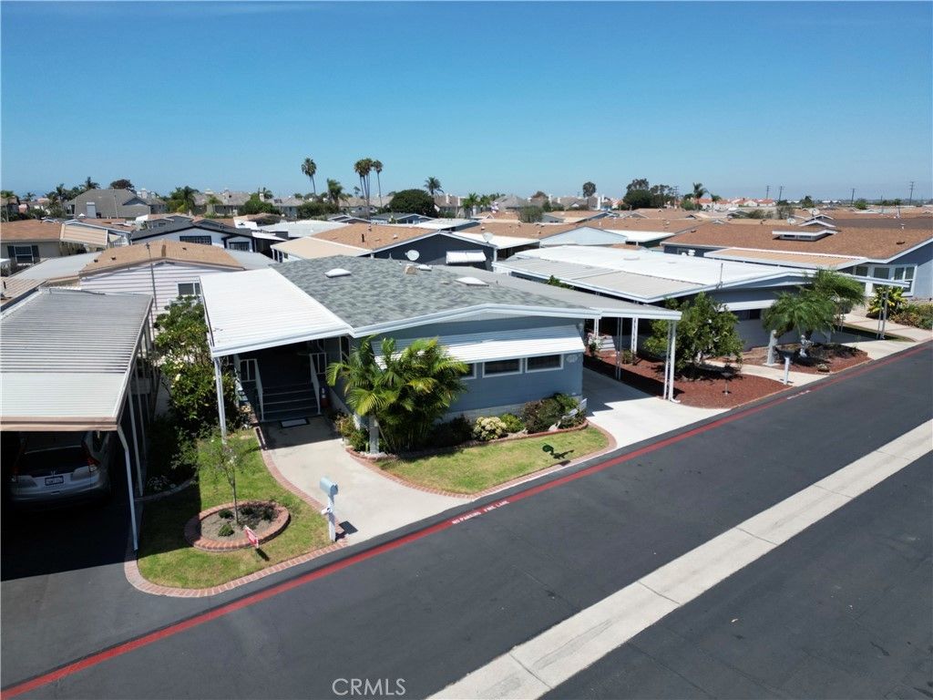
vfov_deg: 56.8
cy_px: 350
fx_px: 647
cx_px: 466
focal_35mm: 24
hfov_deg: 71.6
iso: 130
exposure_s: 1/4000
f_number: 1.7
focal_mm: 6.72
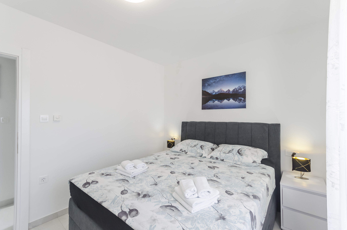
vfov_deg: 77.1
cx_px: 174
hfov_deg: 100.5
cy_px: 115
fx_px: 144
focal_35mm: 15
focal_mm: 10
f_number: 5
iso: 400
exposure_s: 1/100
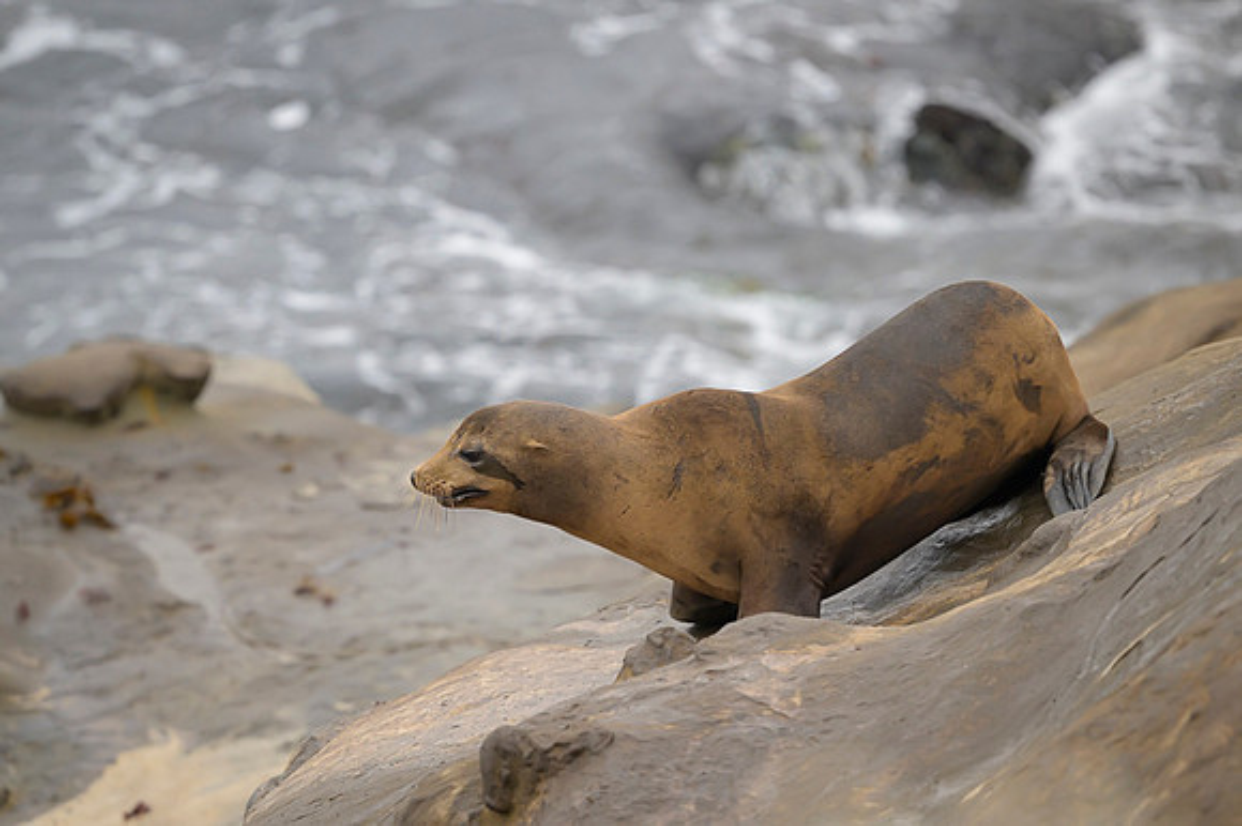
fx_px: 15824
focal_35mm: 459
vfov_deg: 3.0
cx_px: 622
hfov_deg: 4.5
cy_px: 474
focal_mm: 400
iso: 1250
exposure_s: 1/1000
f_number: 4
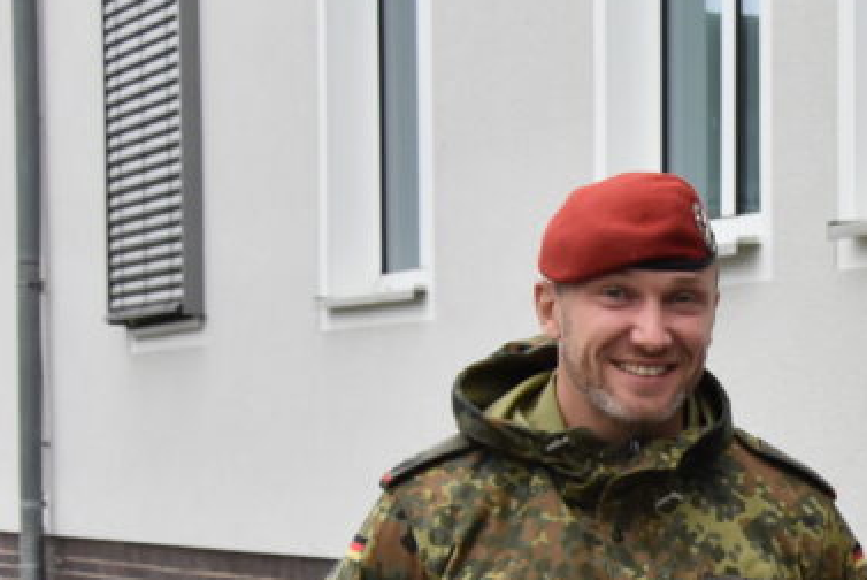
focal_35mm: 124
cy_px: 671
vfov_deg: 10.9
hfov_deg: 15.6
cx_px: 1173
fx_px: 2989
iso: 800
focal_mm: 26
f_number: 8
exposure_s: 1/320
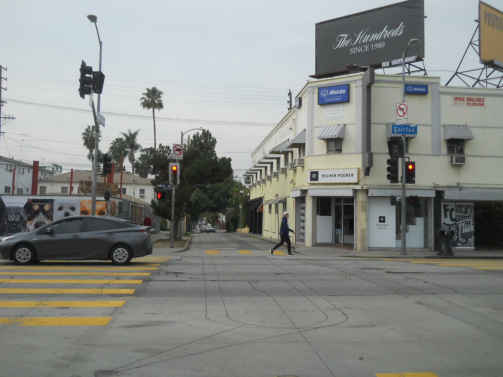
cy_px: 188
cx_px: 252
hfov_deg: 45.8
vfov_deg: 35.1
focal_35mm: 41
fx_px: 596
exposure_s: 1/320
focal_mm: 6.72
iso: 80
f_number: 5.5
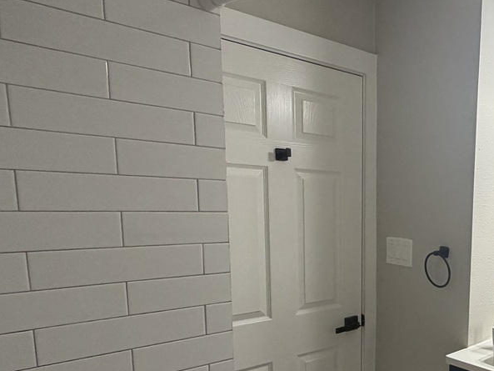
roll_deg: -3.2
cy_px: 268
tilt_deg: -9.2
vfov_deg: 40.9
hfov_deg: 44.0
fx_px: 485
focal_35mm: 34
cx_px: 519
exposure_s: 1/60
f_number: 2.2
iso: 250
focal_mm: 2.22
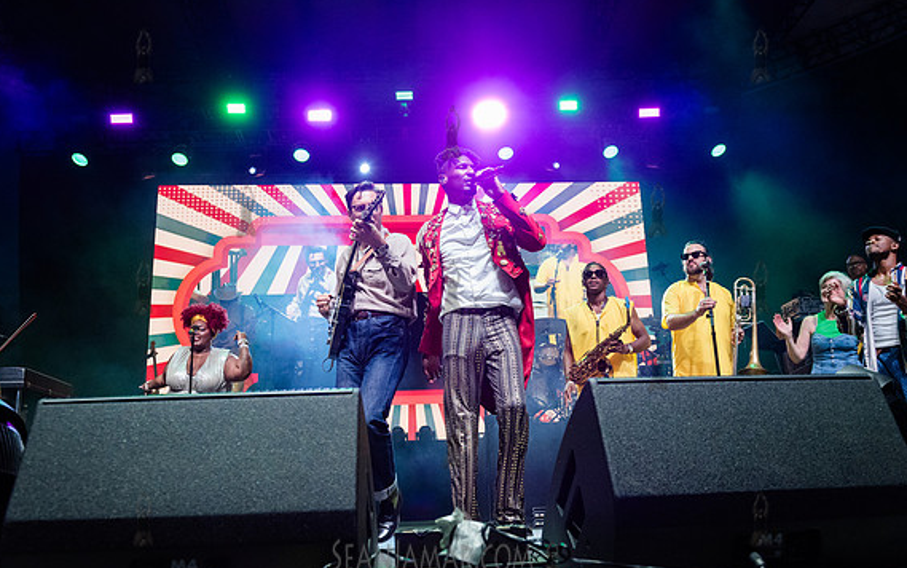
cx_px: 458
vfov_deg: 38.3
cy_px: 286
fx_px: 816
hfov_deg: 58.1
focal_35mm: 33
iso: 6400
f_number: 4
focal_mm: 31
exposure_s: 1/800
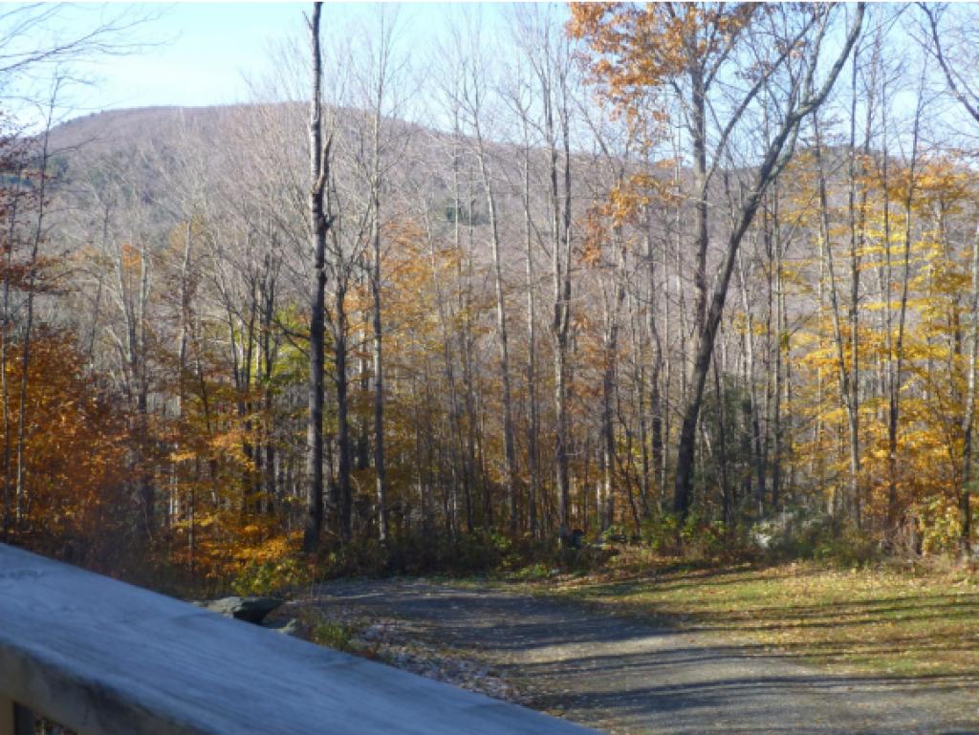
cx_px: 490
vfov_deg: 28.6
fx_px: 1443
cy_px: 368
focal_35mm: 51
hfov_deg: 37.5
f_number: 4.4
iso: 100
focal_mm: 9
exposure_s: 1/250
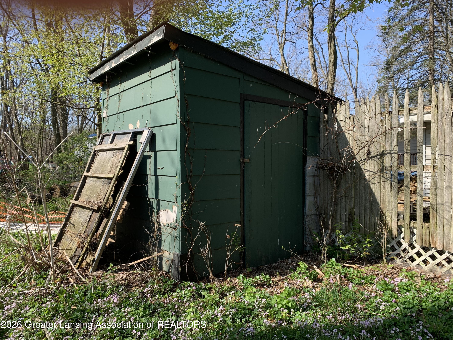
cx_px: 226
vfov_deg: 53.1
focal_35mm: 26
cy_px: 170
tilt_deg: -6.5
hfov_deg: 67.3
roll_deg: -0.4
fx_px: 340
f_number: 1.8
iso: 25
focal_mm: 4.25
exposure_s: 1/732
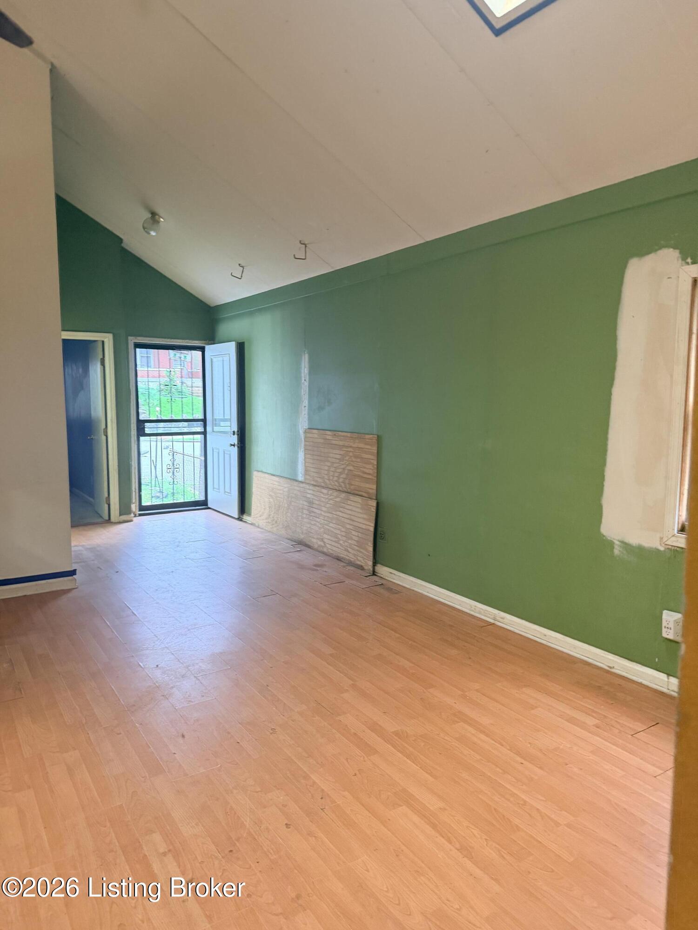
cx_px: 349
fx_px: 645
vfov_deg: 71.6
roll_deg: -0.3
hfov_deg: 56.8
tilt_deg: -5.6
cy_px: 465
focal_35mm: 24
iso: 500
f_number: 1.78
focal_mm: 6.76
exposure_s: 1/60
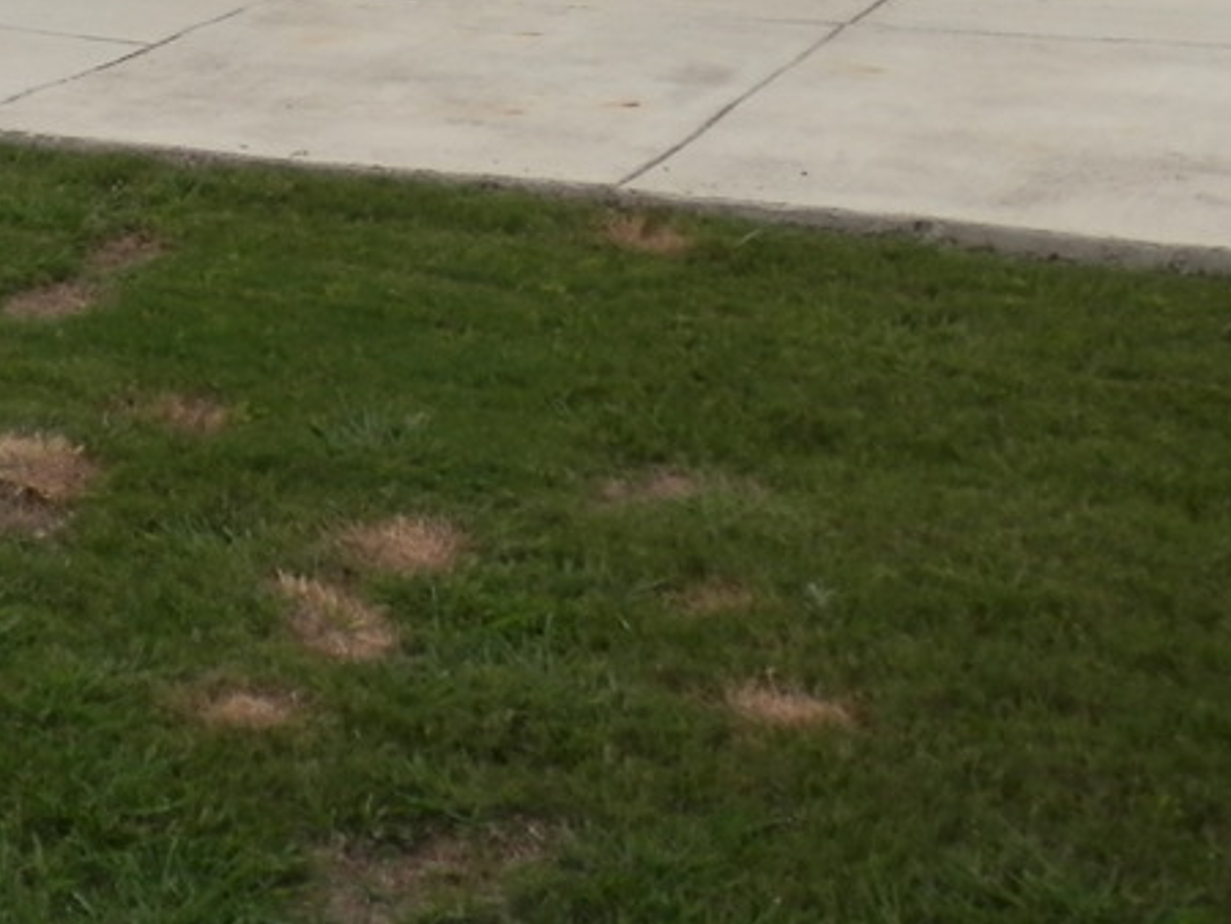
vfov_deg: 17.2
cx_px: -375
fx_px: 2846
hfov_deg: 21.9
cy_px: -309
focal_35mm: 80
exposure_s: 1/640
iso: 80
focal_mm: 4.5
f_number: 3
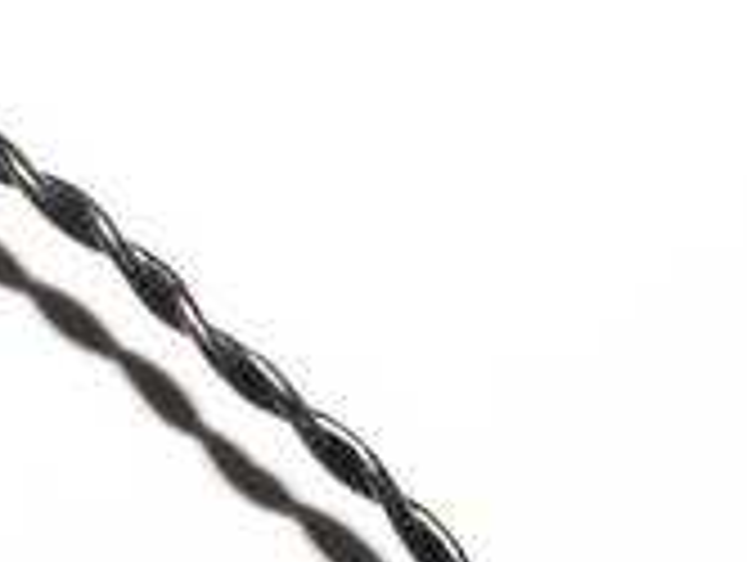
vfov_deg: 5.5
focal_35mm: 265
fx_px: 5727
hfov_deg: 7.4
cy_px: -670
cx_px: -230
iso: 800
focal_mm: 70
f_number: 13
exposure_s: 1/125
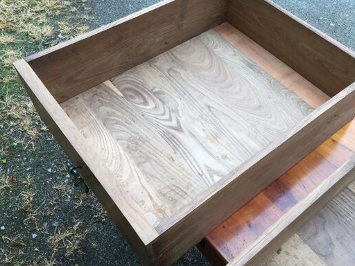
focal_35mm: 34
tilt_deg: -50.5
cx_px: 200
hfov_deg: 53.8
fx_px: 349
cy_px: 123
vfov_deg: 41.8
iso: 32
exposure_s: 1/100
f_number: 2.2
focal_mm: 4.15
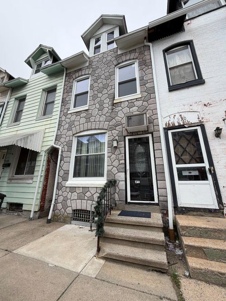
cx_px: 113
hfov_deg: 85.7
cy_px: 150
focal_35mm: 14
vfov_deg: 102.1
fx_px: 122
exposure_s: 1/293
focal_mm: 2.22
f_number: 2.2
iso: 50
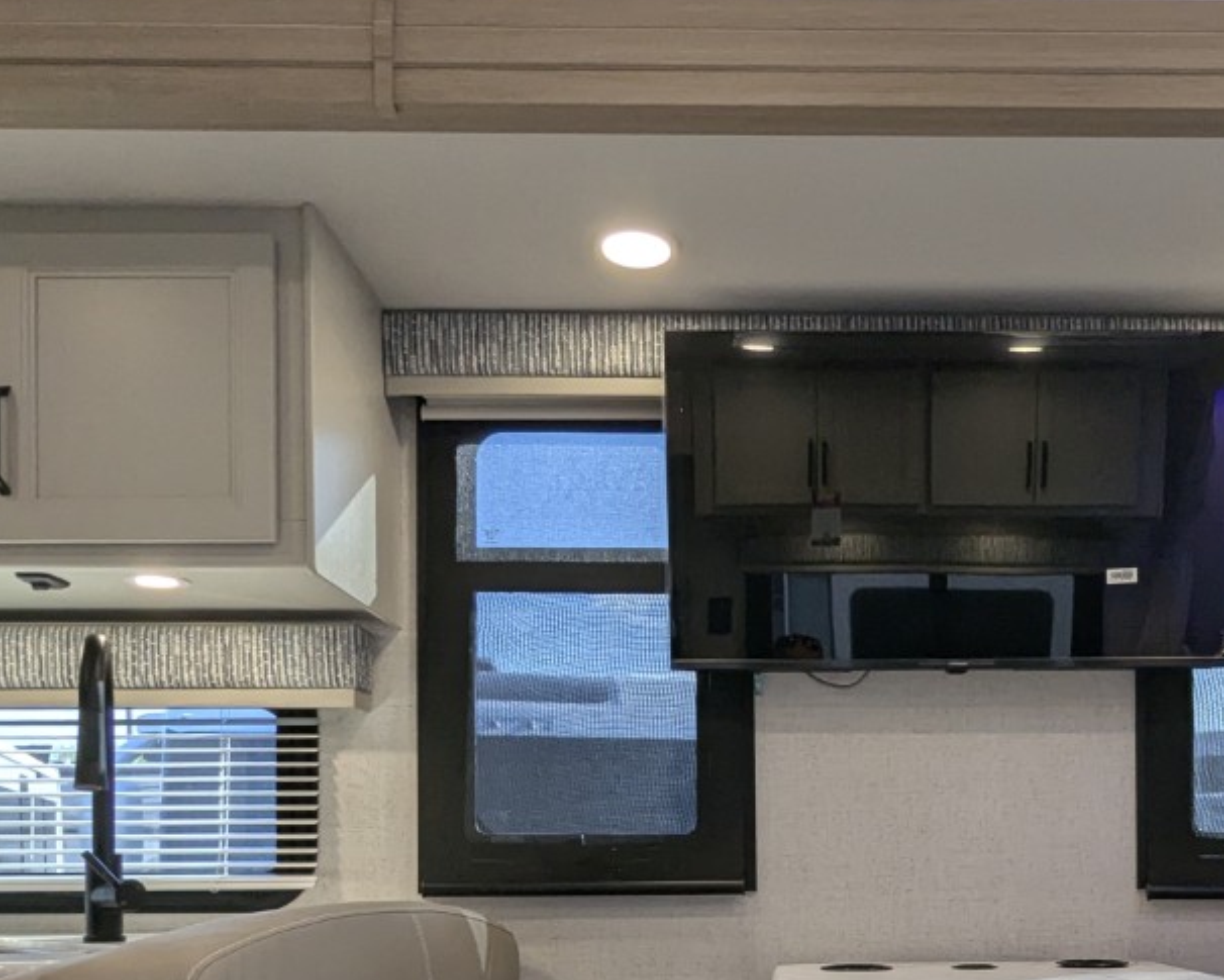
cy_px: 869
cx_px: 819
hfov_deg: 49.4
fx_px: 1304
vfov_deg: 38.5
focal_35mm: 36
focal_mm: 2.35
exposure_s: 1/210
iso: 158
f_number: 2.2
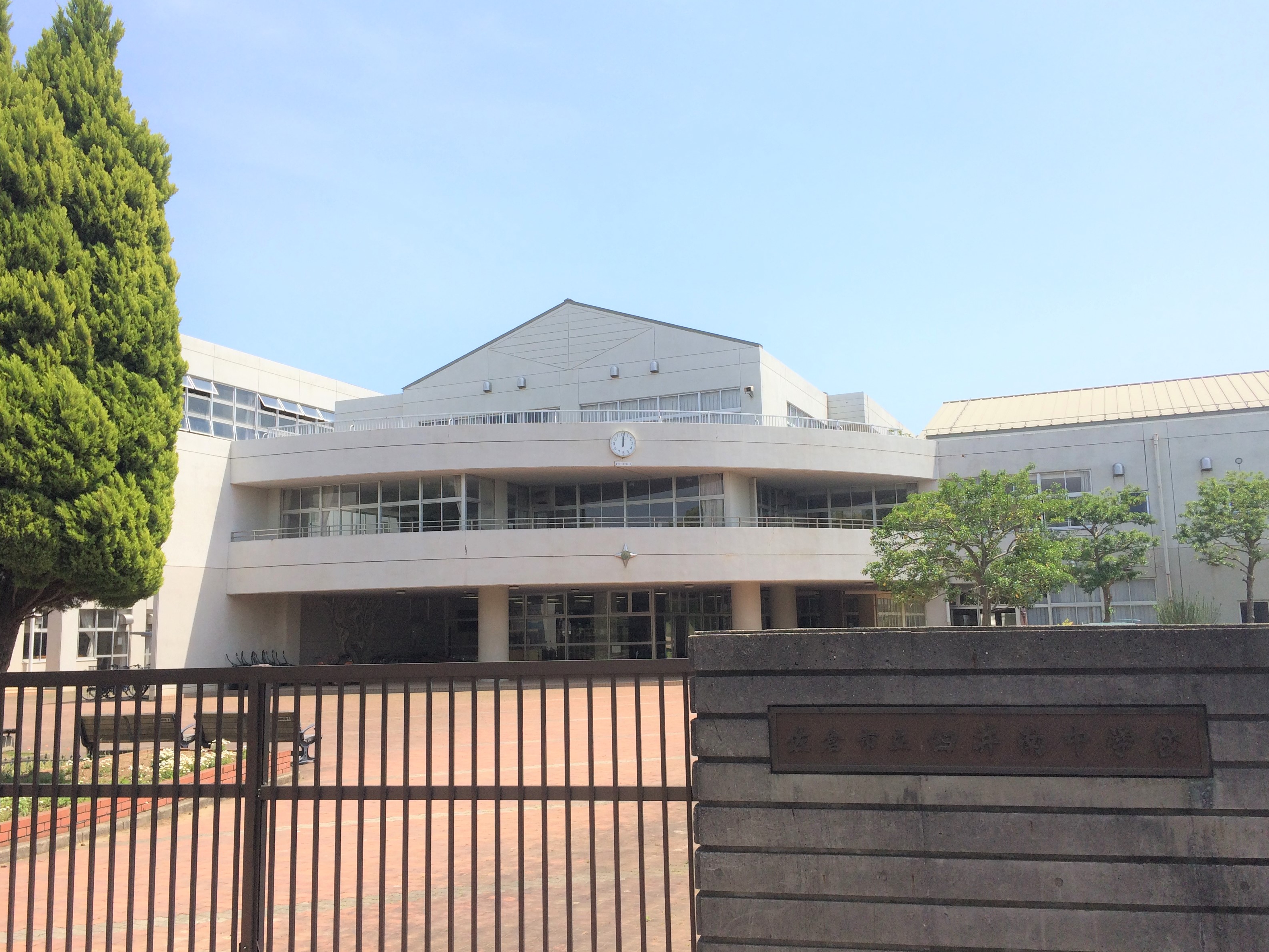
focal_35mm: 30
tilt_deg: +5.4
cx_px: 642
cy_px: 469
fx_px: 1100
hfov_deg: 60.0
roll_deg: +1.7
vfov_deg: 46.8
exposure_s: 1/2053
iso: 32
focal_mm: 4.15
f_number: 2.2
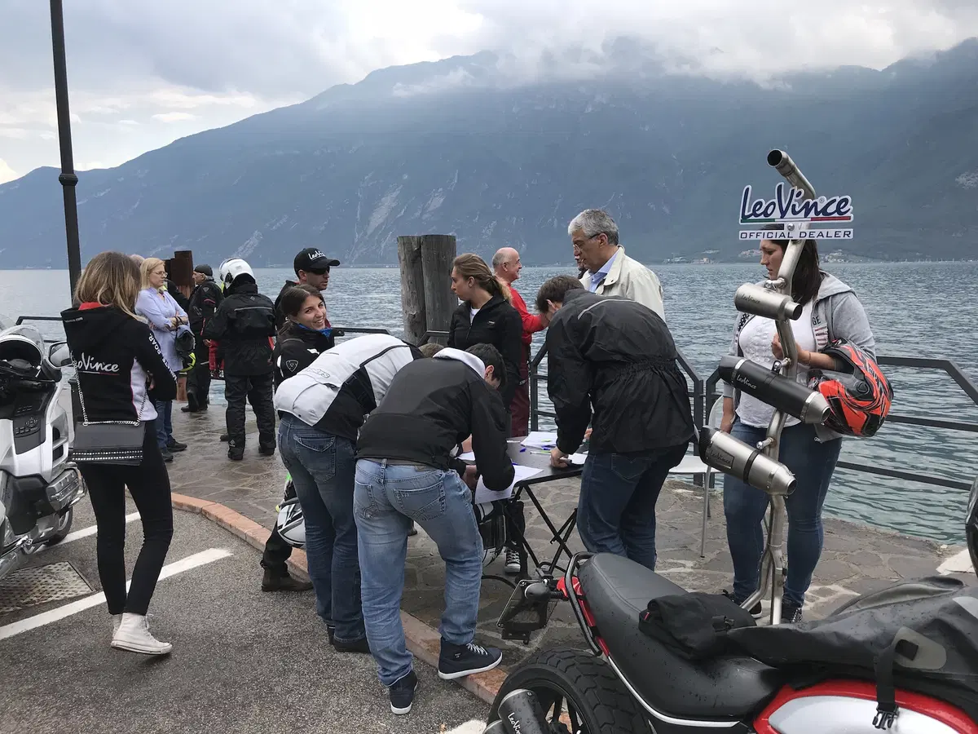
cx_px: 489
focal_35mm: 28
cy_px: 367
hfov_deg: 63.4
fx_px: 791
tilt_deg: -6.3
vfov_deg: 49.7
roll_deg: +2.3
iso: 20
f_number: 1.8
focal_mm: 3.99
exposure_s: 1/833
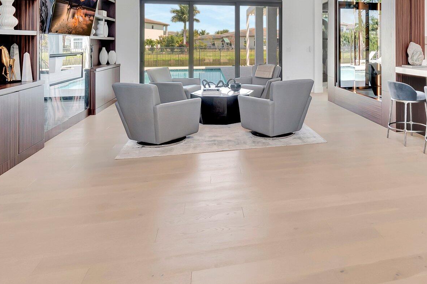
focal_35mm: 26
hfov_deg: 67.1
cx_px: 292
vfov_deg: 46.3
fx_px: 308
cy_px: 47
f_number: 8
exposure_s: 1/30
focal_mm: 10
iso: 640
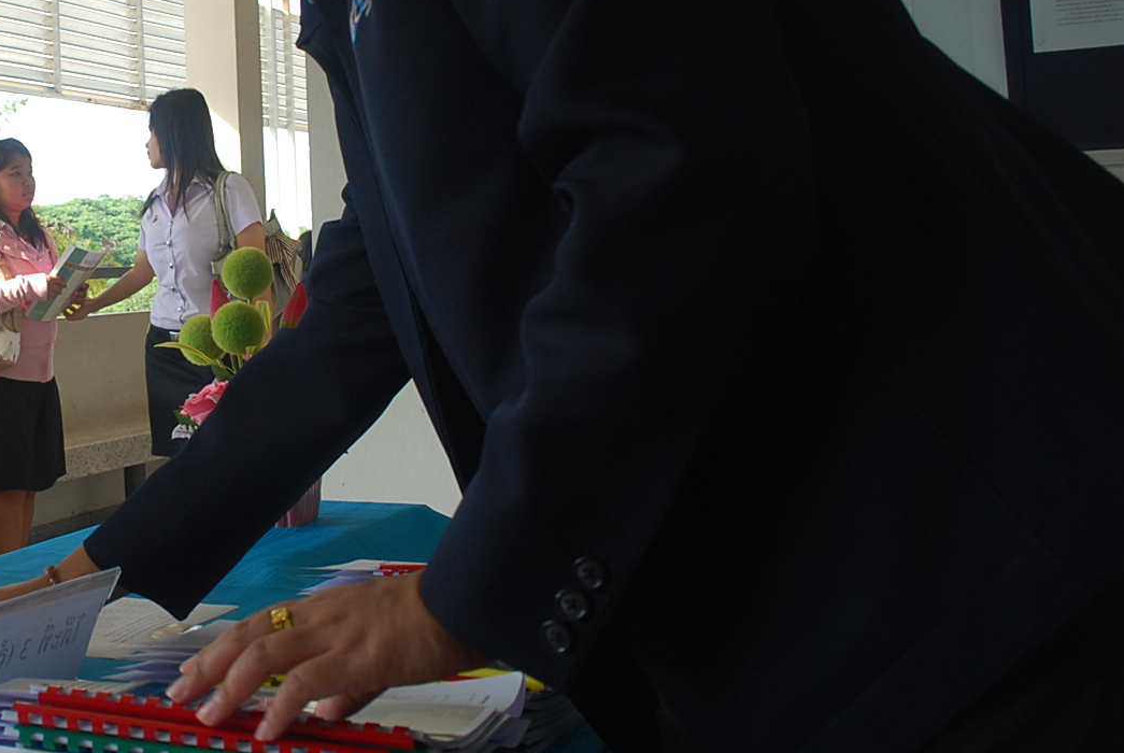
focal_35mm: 50
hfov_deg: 36.9
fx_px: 1563
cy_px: 185
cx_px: 98
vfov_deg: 26.7
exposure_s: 1/80
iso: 200
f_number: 7.1
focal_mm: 18
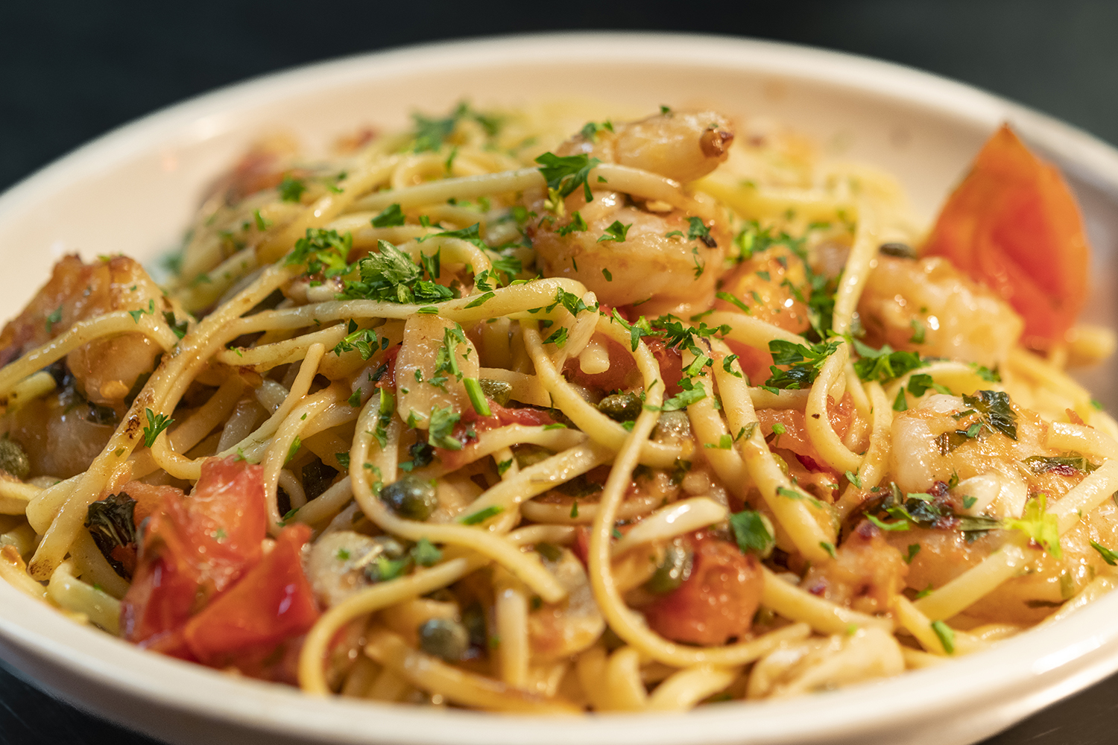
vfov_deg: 22.6
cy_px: 372
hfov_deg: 33.4
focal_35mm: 60
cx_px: 559
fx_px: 1863
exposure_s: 1/125
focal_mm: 60
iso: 400
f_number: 4
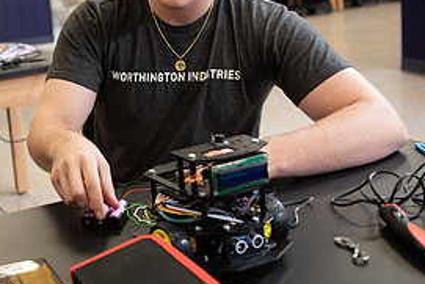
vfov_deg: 21.9
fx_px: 732
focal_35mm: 62
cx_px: 11
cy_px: 95
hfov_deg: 30.3
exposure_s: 1/160
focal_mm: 29
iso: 800
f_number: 3.2
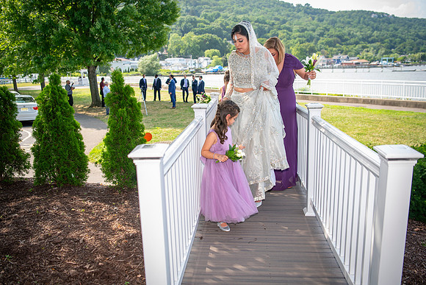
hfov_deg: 56.6
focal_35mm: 33
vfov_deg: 39.5
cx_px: 211
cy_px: 142
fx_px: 396
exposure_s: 1/320
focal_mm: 31
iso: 50
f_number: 2.8
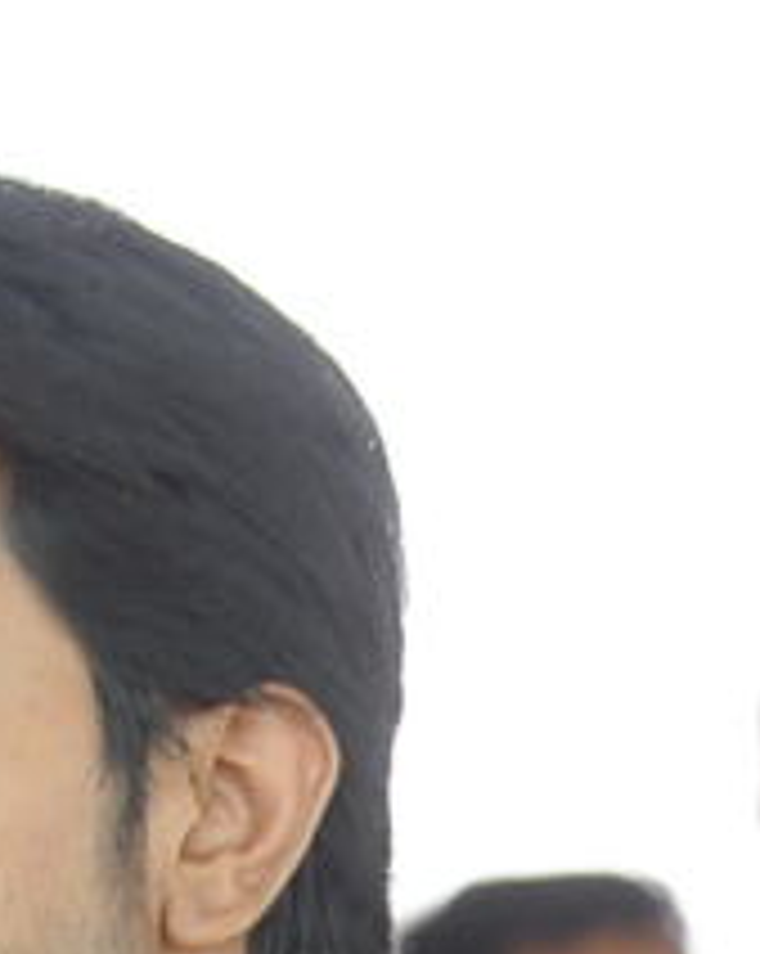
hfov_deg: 2.2
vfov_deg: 2.7
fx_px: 19978
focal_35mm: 709
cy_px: 2632
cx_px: 569
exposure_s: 1/125
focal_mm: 100
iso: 500
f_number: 6.3
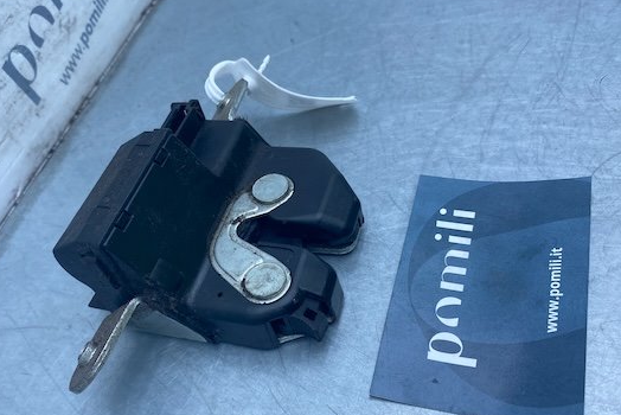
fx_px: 570
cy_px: 253
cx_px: 271
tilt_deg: -48.8
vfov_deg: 39.8
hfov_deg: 57.0
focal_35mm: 33
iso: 32
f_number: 1.8
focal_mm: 4.25
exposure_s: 1/742
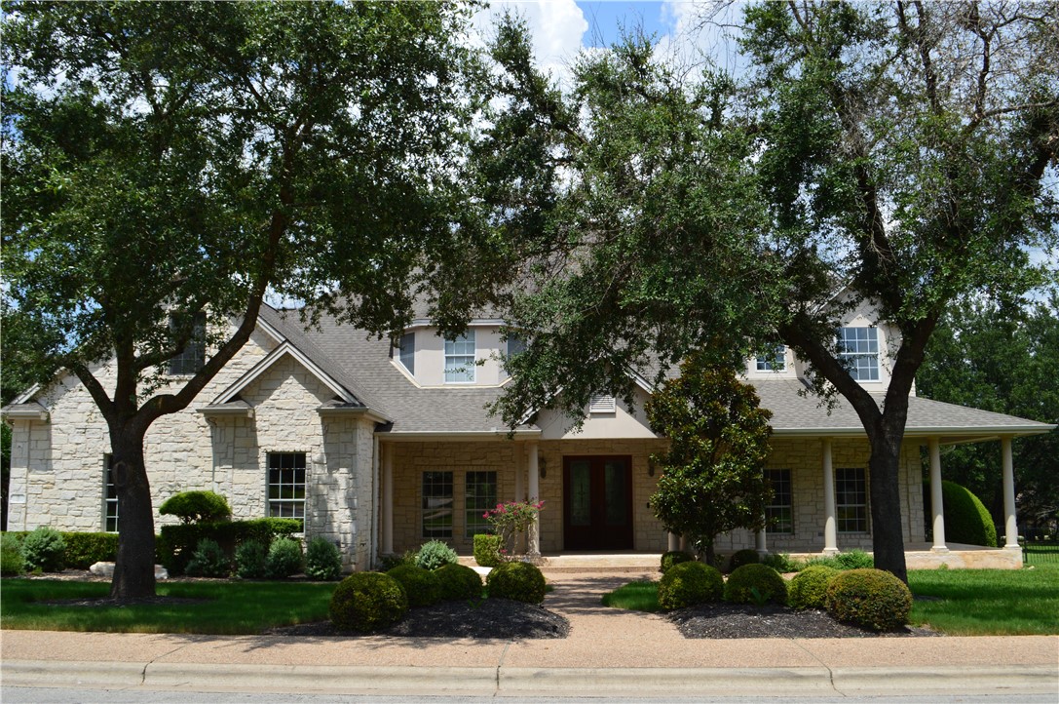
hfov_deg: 57.3
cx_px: 530
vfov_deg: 39.9
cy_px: 352
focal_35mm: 33
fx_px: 970
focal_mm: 22
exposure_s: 1/400
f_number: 11
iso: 400
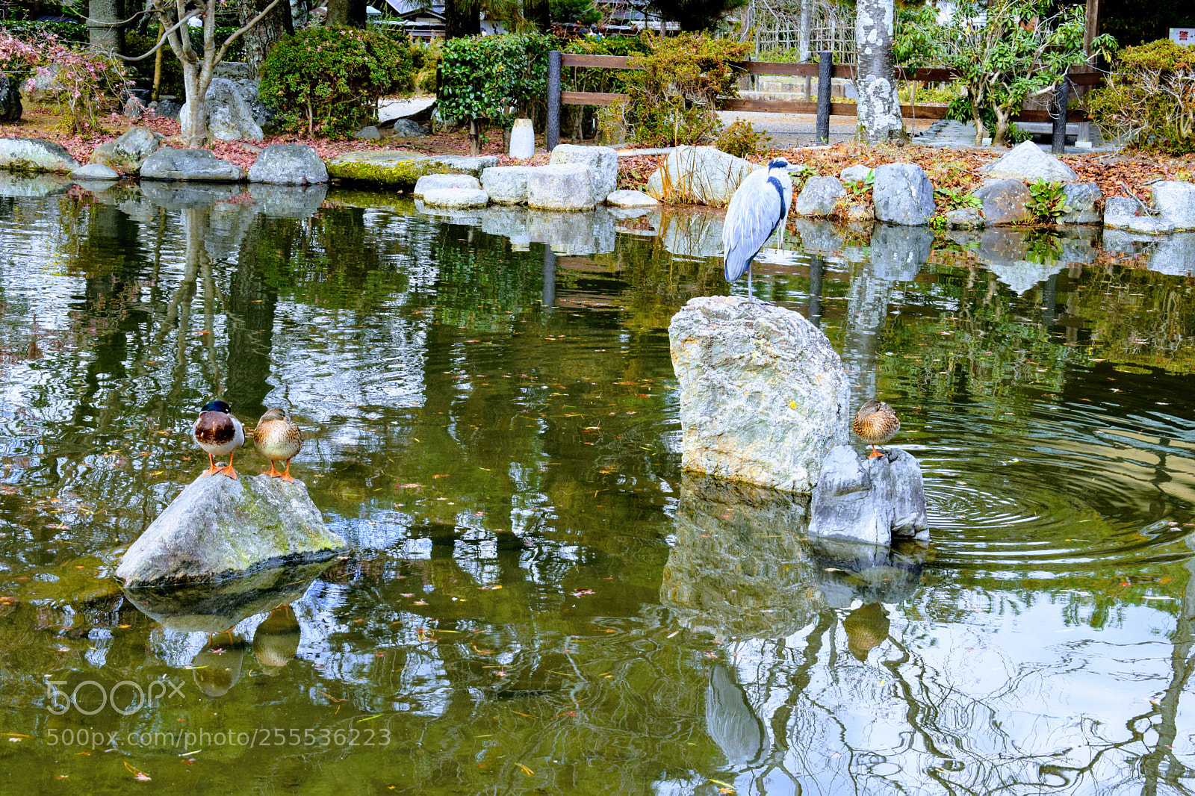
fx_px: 2738
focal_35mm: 82
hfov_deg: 24.6
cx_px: 598
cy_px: 398
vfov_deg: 16.5
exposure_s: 1/250
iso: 400
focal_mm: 55
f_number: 8
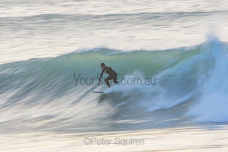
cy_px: 76
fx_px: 4751
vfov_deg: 1.8
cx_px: 114
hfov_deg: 2.7
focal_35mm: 750
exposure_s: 1/30
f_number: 25
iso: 200
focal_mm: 500
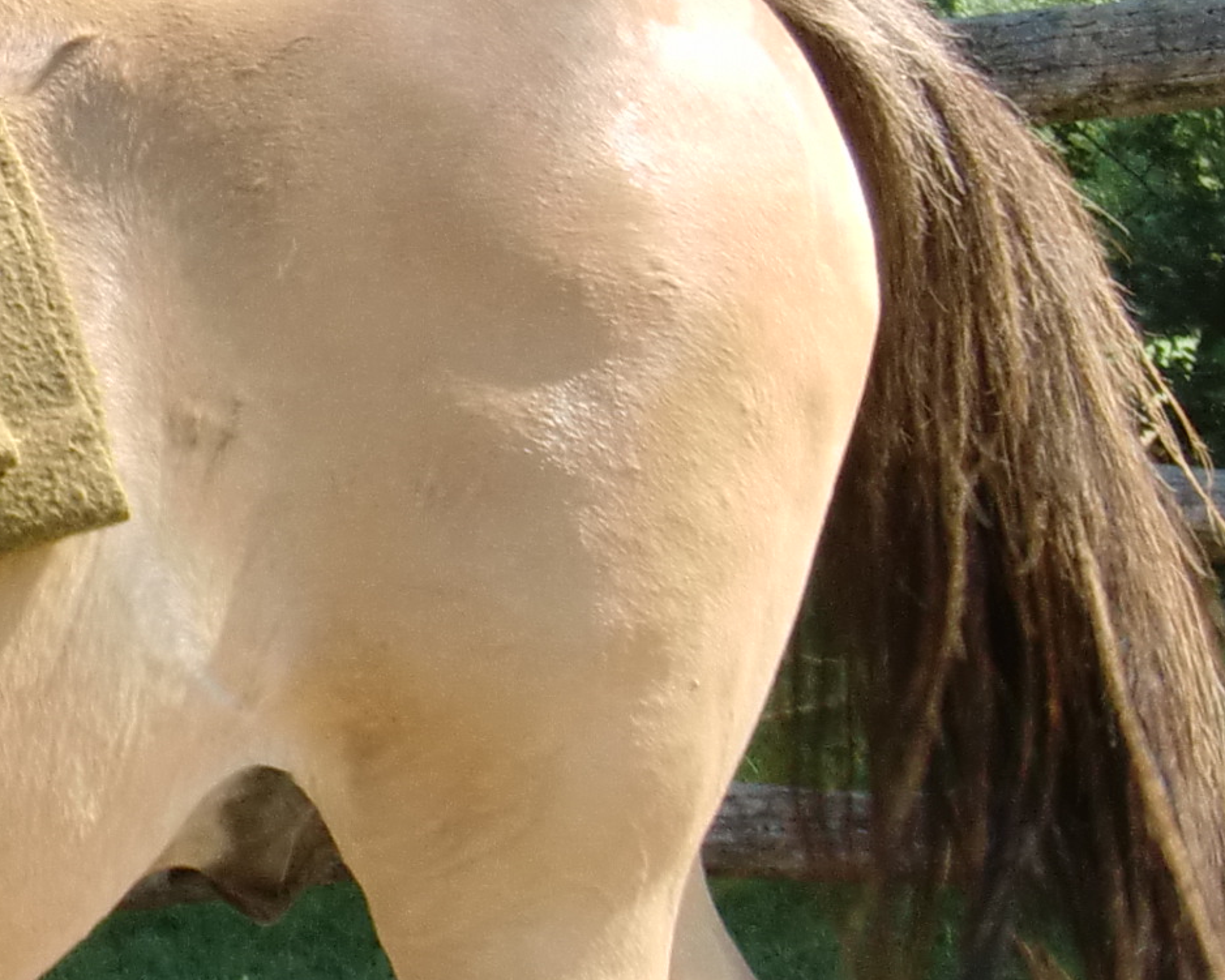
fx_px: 5728
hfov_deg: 11.8
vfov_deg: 9.8
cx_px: -498
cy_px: 415
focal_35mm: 158
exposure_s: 1/160
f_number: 3.9
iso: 64
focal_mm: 6.66
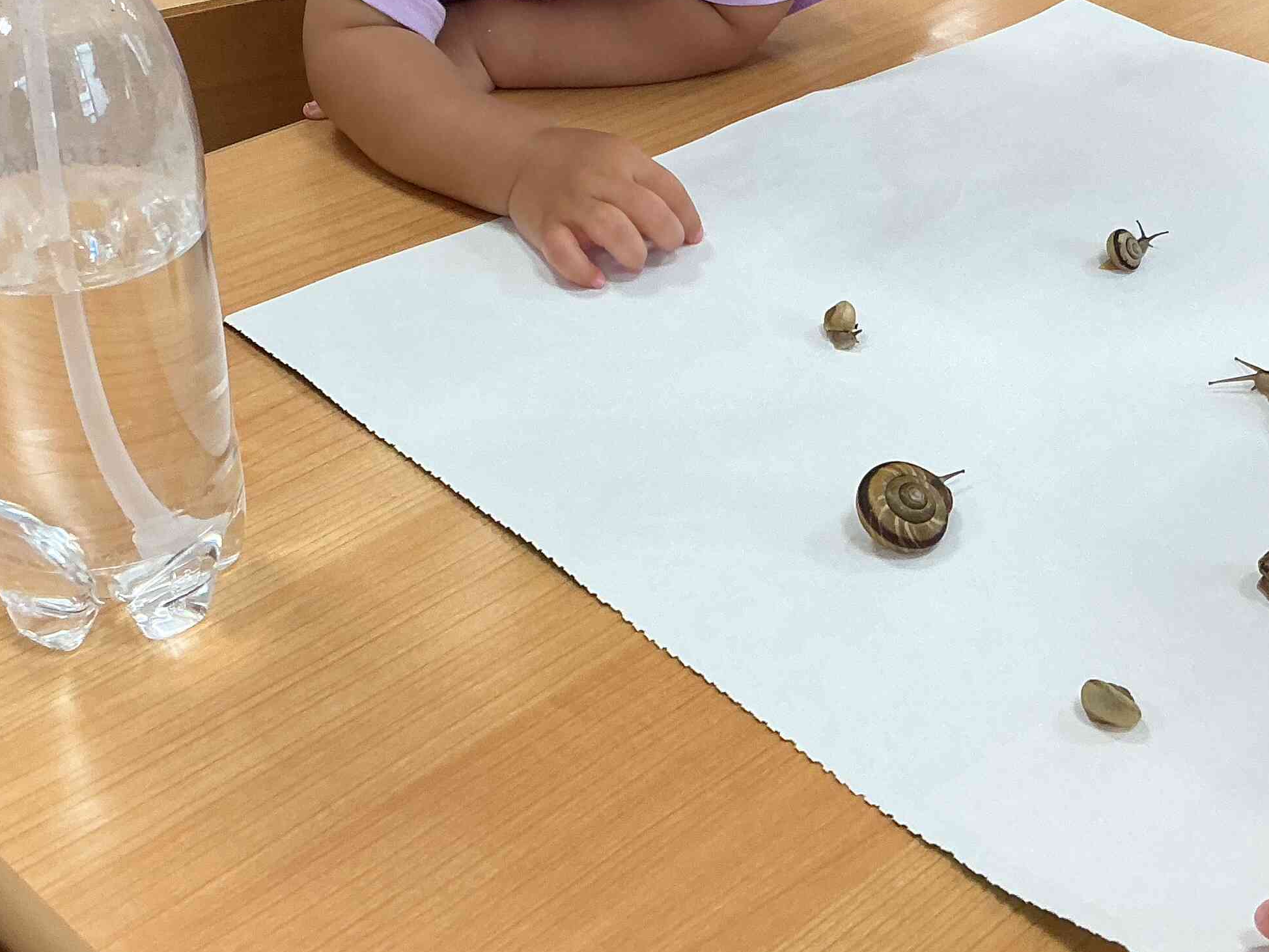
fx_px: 2200
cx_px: 736
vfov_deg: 24.1
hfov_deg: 32.1
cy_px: 216
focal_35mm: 60
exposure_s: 1/120
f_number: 1.8
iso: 50
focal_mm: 3
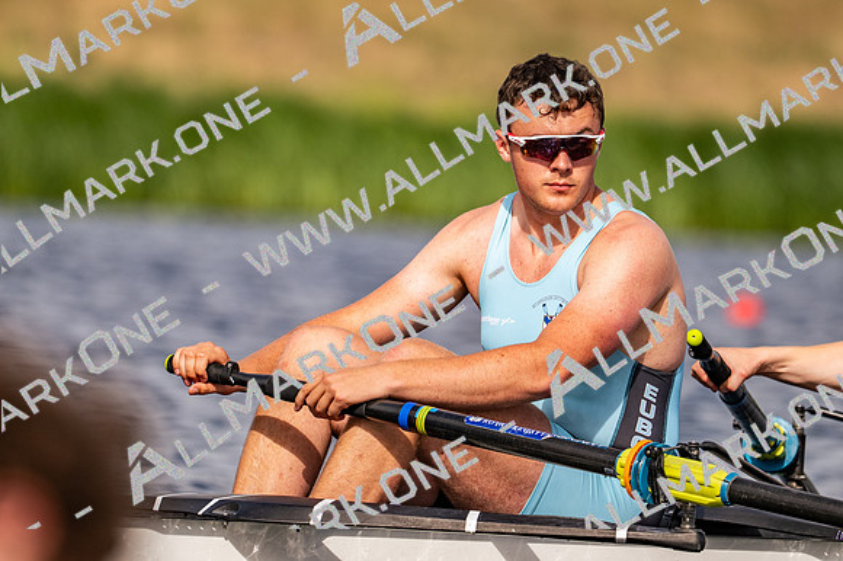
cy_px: 280
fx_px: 14041
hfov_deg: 3.4
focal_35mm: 600
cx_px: 422
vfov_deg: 2.3
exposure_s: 1/2500
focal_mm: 400
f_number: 4.5
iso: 220
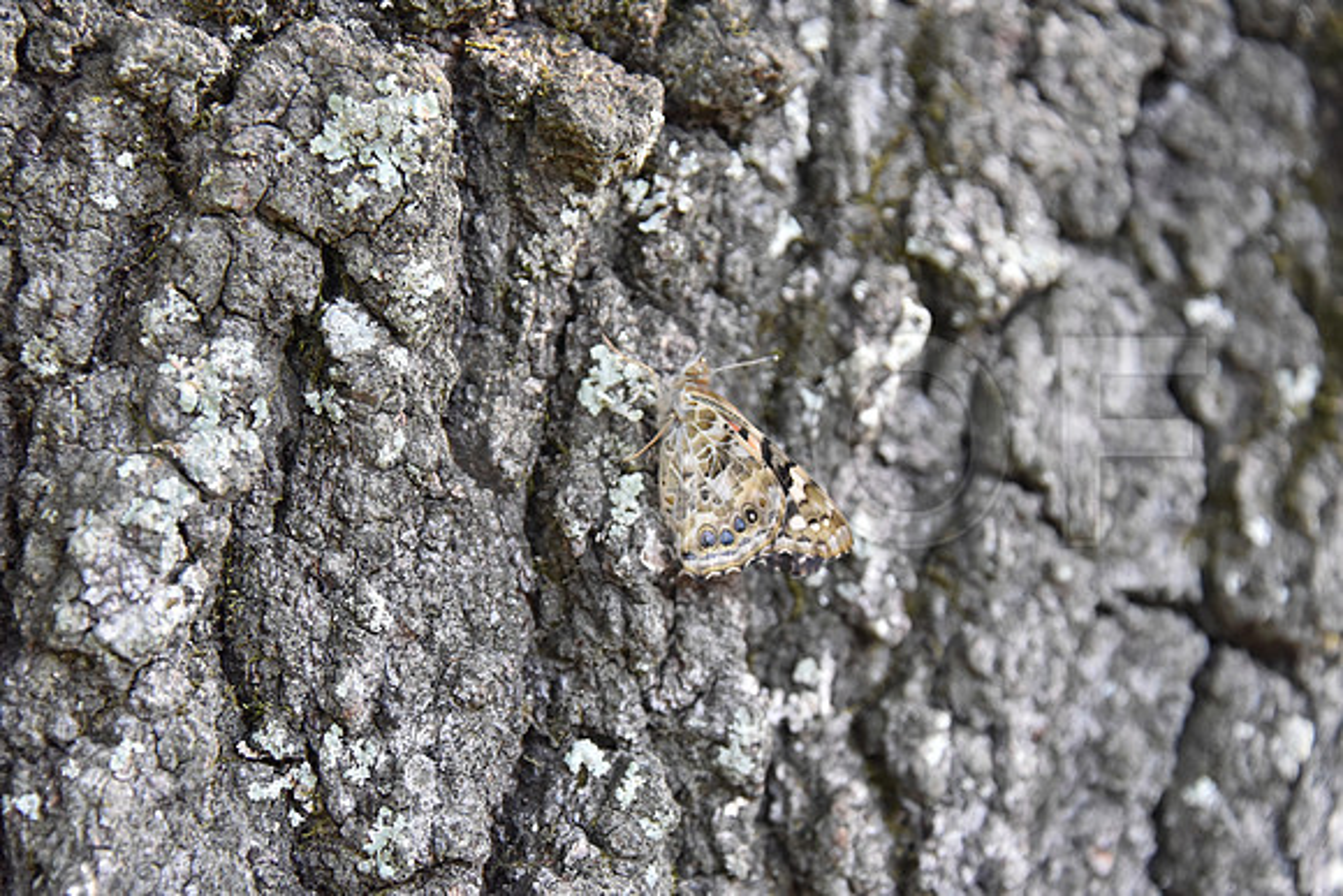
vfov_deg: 10.2
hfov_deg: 15.2
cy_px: 448
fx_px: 5037
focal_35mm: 135
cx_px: 672
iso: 3200
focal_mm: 135
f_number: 6.3
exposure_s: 1/640
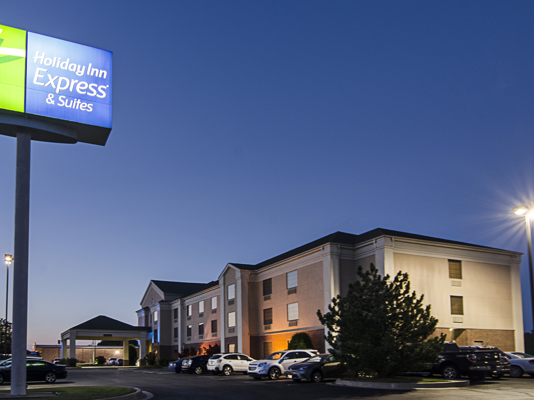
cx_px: 237
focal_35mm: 25
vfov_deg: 55.7
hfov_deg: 70.2
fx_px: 379
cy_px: 200
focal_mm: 15
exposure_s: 1/13
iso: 250
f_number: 11
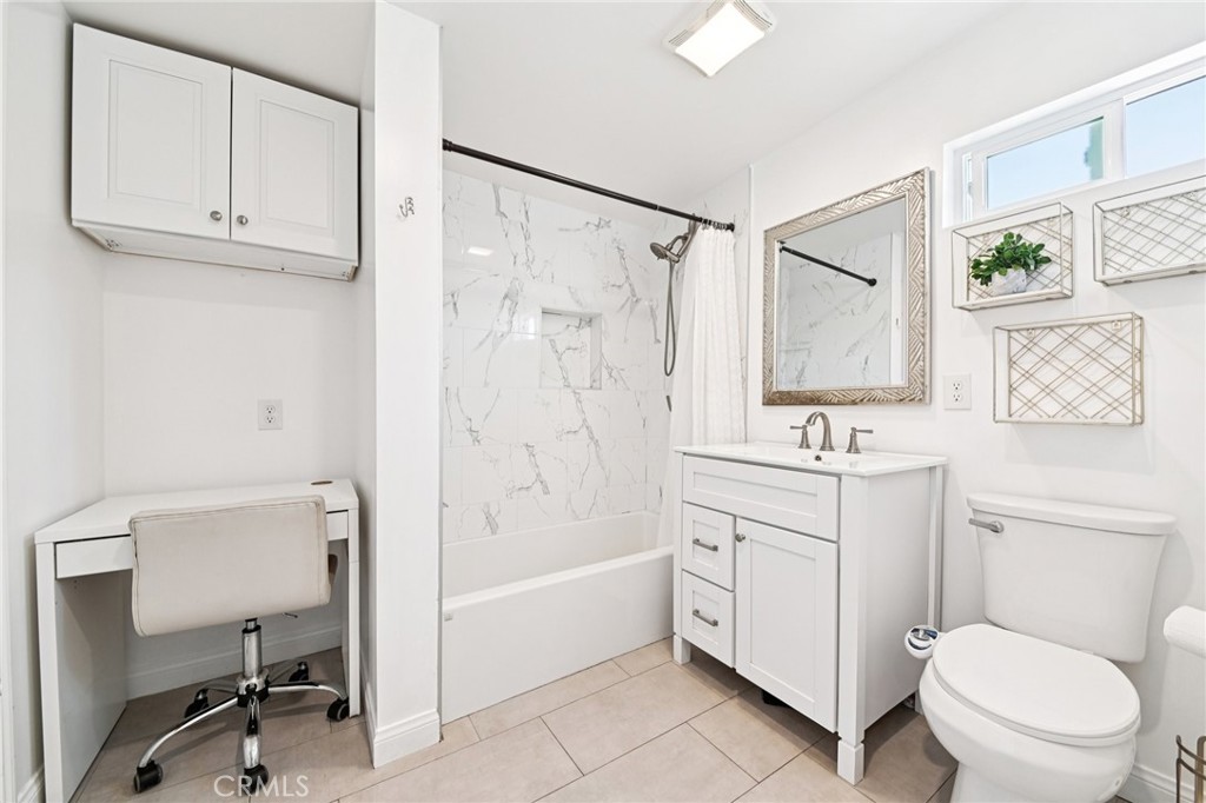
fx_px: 435
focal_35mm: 13
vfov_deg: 85.4
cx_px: 603
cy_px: 402
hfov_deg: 108.3
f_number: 8
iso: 250
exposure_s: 1/5
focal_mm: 13
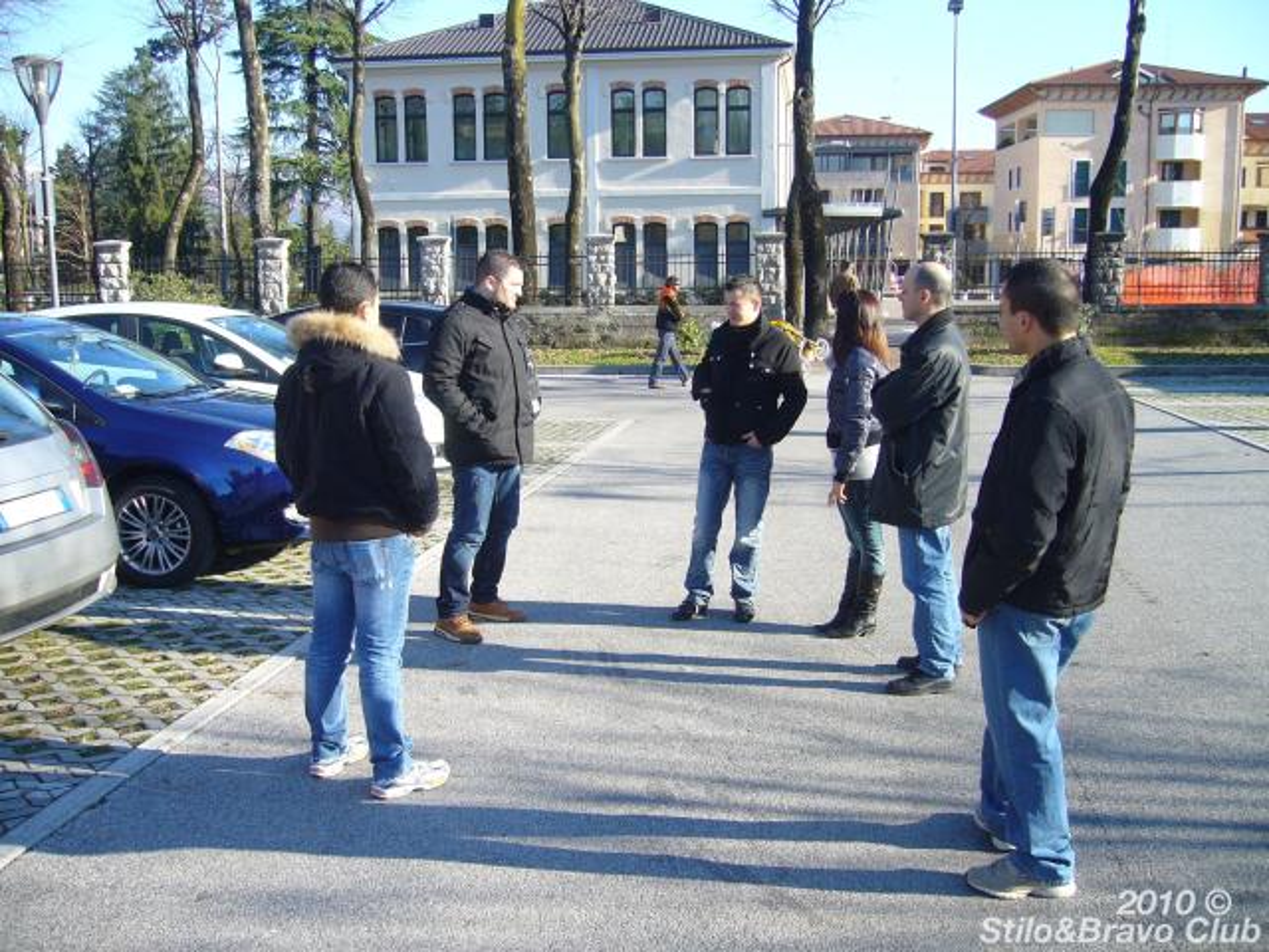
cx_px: 634
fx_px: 1283
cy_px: 476
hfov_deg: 52.6
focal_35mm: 35
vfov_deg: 40.7
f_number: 2.8
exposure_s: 1/320
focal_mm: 5.8
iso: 64
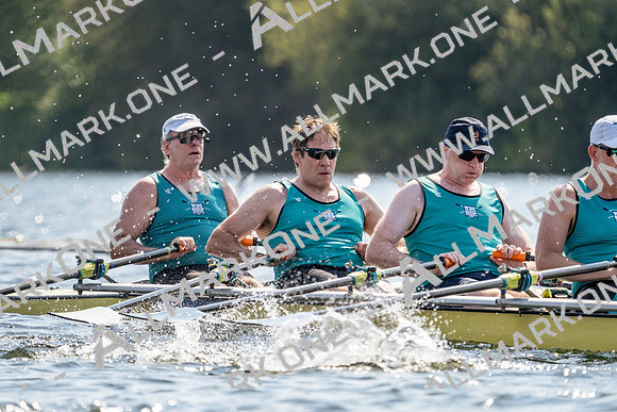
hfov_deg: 4.2
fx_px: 8382
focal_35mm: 489
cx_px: 308
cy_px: 206
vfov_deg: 2.8
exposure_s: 1/1600
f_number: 6.3
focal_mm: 489
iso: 320
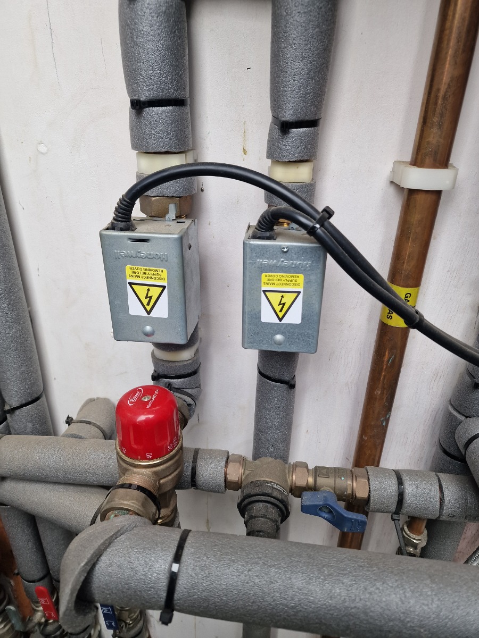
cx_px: 240
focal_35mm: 23
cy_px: 319
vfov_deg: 73.9
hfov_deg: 58.9
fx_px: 424
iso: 80
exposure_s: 1/100
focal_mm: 6.4
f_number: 1.8
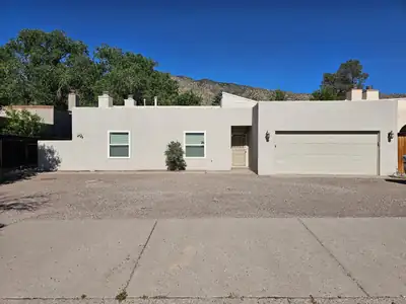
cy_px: 152
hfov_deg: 73.9
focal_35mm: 23
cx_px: 203
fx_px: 270
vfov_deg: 58.9
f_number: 1.7
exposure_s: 1/1864
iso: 12
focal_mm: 6.3
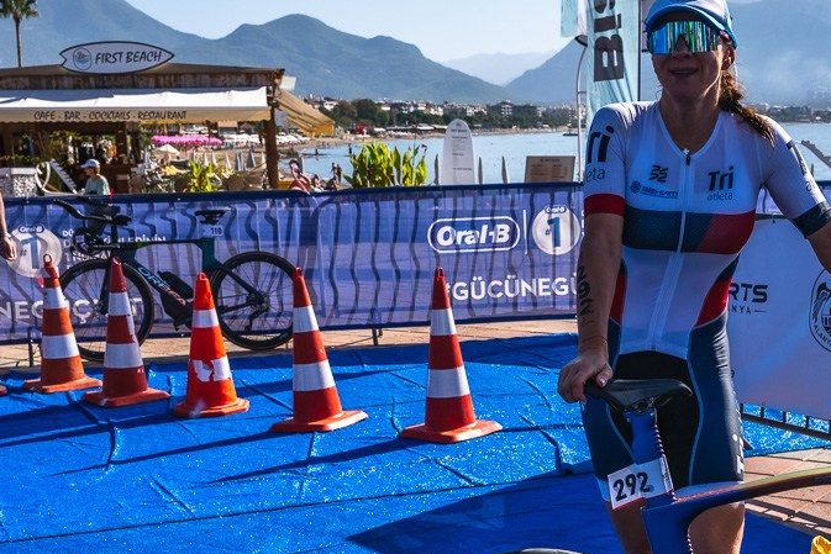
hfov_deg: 33.7
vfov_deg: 23.2
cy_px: 388
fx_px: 1339
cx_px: 641
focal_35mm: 58
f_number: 8
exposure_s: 1/1000
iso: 200
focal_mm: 30.5
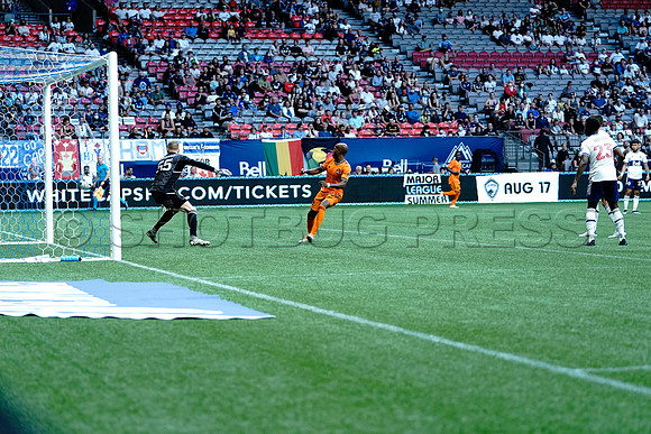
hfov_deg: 17.1
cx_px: 326
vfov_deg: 11.4
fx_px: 2170
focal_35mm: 120
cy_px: 217
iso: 5000
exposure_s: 1/1600
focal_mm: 120
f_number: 4
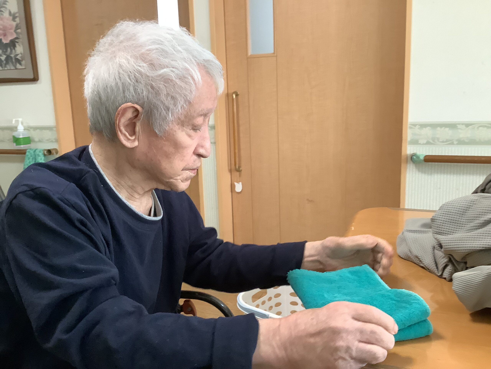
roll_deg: +2.0
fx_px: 440
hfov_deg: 58.4
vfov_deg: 45.4
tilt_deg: -11.3
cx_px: 246
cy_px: 184
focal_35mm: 31
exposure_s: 1/60
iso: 160
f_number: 2.4
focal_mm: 3.3
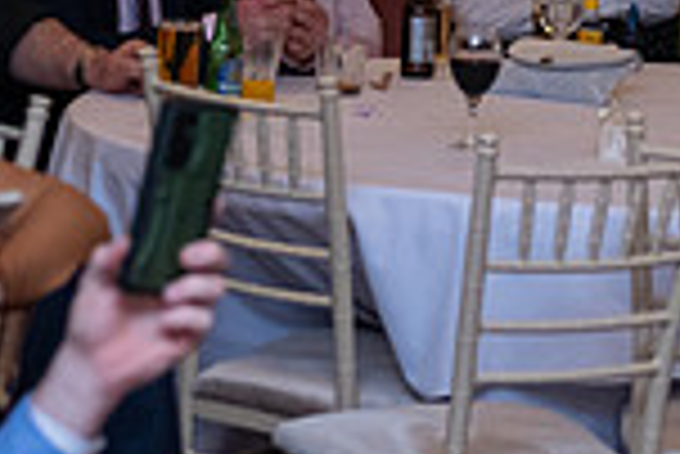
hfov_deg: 8.9
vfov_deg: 5.9
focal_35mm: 231
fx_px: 4367
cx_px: 405
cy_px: -119
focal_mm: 60
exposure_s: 1/160
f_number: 3.5
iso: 1000
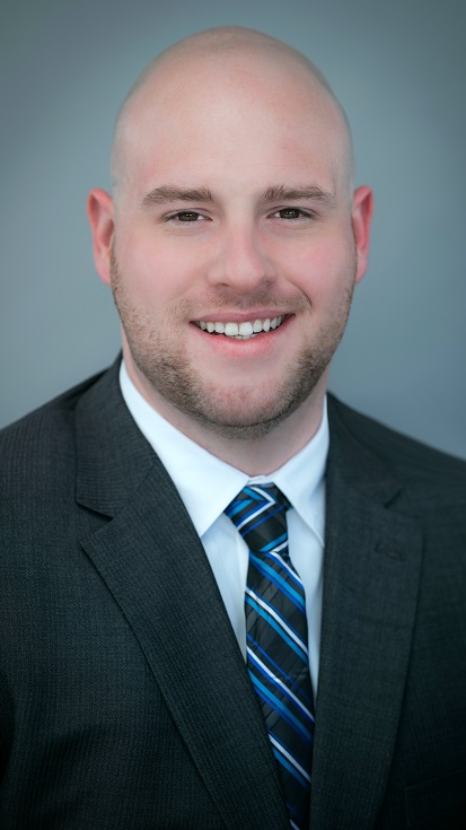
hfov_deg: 13.3
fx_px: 2001
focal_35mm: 91
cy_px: 414
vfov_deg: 23.4
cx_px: 240
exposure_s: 1/250
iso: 50
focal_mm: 85
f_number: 2.5
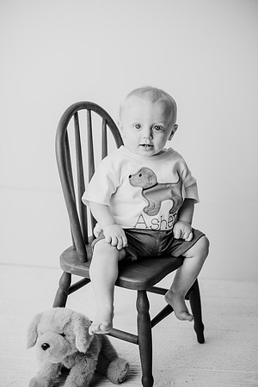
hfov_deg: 27.0
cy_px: 194
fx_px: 537
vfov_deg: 39.6
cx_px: 129
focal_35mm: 50
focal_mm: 50
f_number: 2.5
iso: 100
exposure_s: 1/160
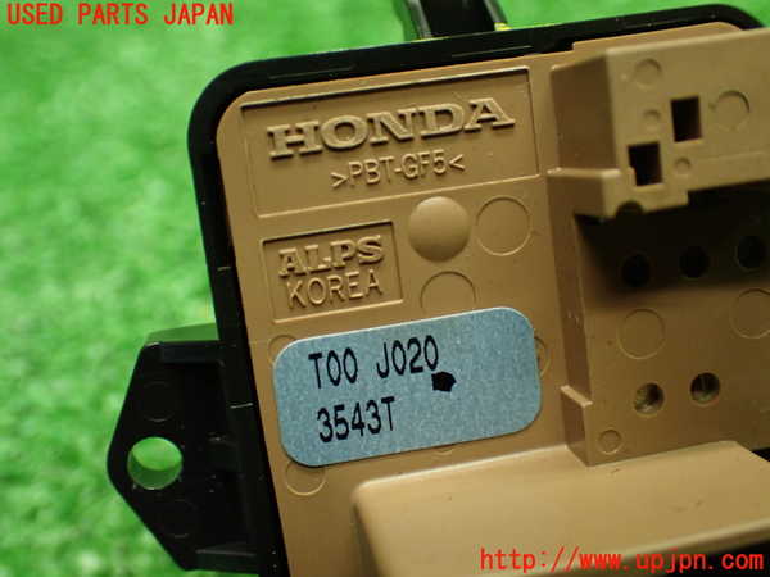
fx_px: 912
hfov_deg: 45.8
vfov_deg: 35.1
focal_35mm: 41
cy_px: 288
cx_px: 385
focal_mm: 7.31
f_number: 2.8
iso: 800
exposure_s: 1/60
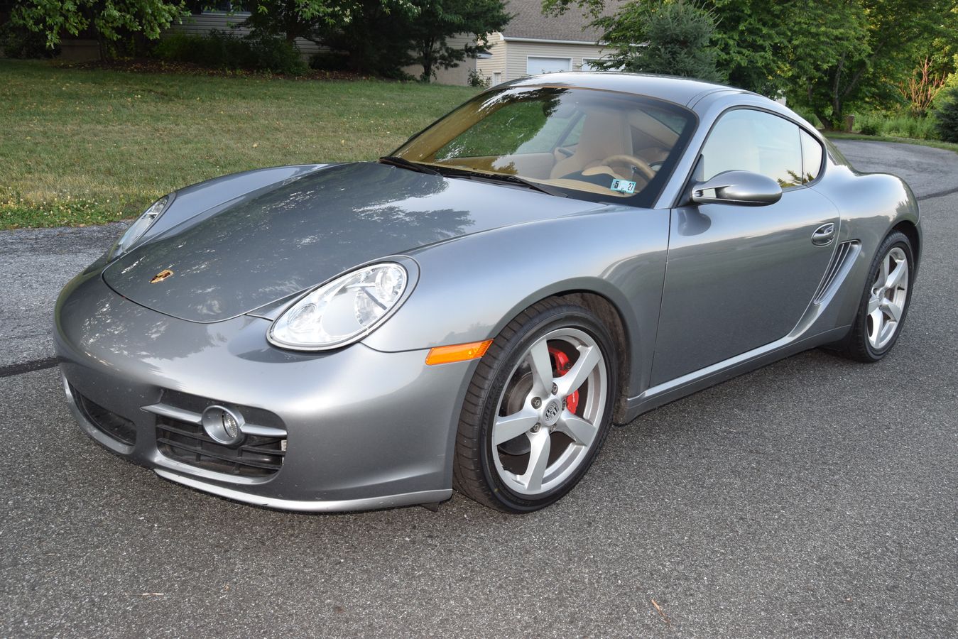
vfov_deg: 40.0
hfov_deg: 57.2
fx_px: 878
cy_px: 320
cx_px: 479
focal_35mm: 33
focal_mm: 22
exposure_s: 1/125
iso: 800
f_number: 9
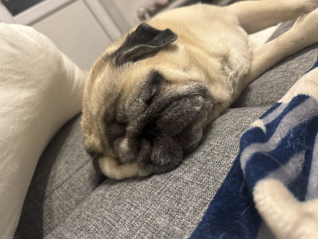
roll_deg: +34.3
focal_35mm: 29
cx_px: 184
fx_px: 266
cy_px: 117
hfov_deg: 61.3
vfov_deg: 48.2
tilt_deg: -20.7
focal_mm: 6.76
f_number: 1.78
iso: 400
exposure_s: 1/50
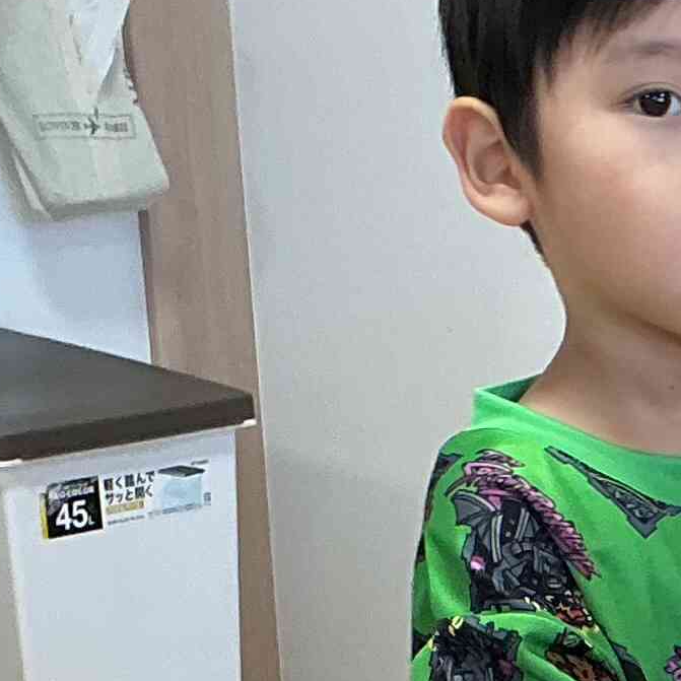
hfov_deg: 11.2
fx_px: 3428
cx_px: 779
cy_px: 1098
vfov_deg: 10.8
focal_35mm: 154
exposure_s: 1/120
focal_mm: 3
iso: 50
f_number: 1.8
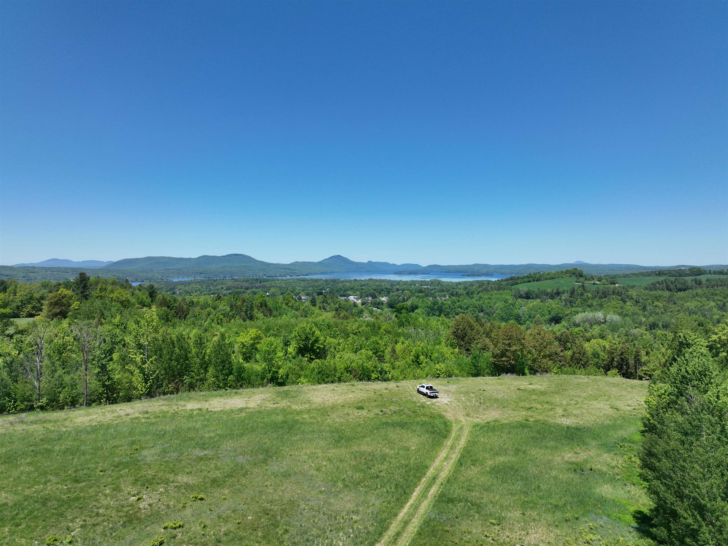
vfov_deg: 56.8
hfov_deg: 71.6
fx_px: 505
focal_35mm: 24
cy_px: 273
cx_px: 364
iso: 100
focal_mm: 12.29
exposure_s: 1/1600
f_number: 2.8
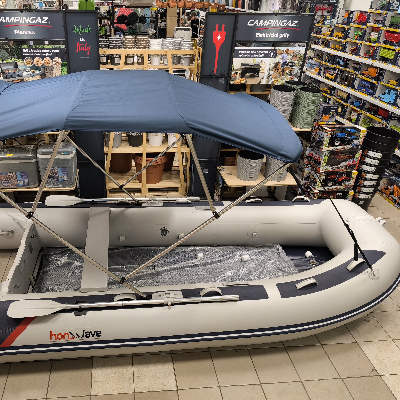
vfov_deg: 57.3
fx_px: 366
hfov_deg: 56.4
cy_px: 203
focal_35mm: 28
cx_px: 143
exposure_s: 1/100
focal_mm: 6.57
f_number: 1.6
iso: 250
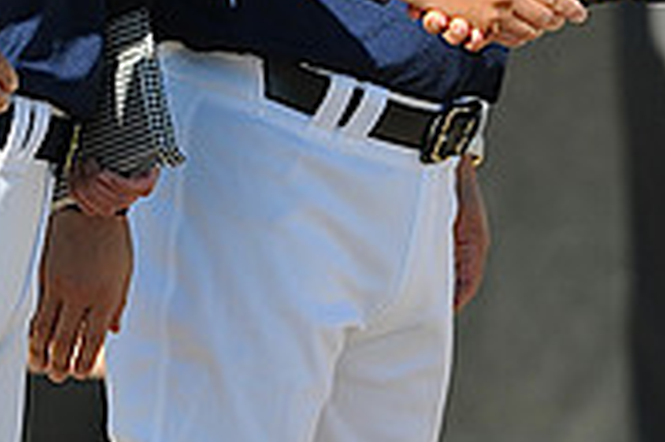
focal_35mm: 1461
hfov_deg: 1.4
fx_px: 26963
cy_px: -228
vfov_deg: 0.9
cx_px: 542
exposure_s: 1/1250
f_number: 4
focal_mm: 300
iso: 200
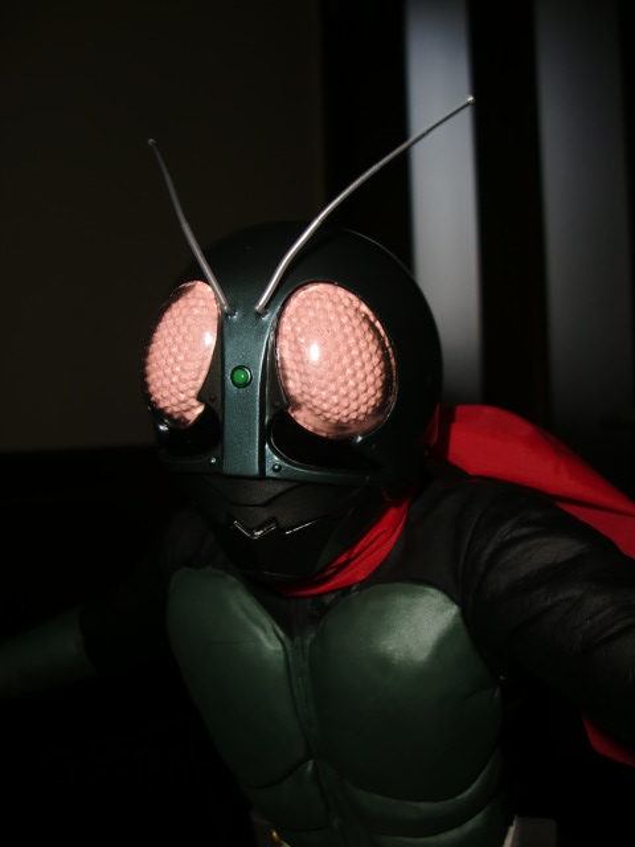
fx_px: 881
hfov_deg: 39.7
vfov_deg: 51.4
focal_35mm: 36
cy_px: 424
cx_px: 318
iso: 64
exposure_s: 1/60
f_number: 7.9
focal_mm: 6.3
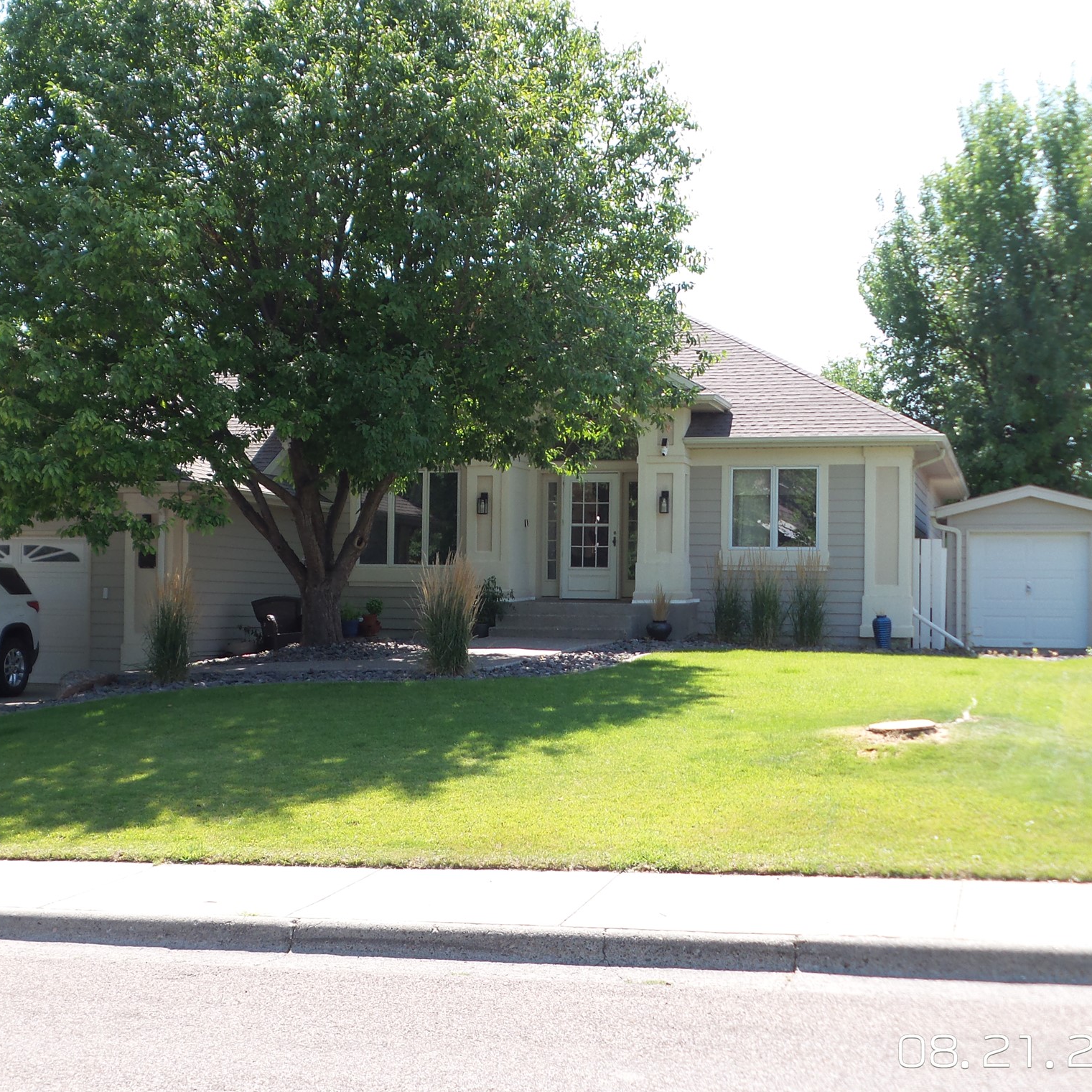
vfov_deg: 34.0
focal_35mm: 50
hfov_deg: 34.0
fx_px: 1785
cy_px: 545
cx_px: 498
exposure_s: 1/320
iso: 100
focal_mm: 7.5
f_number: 4
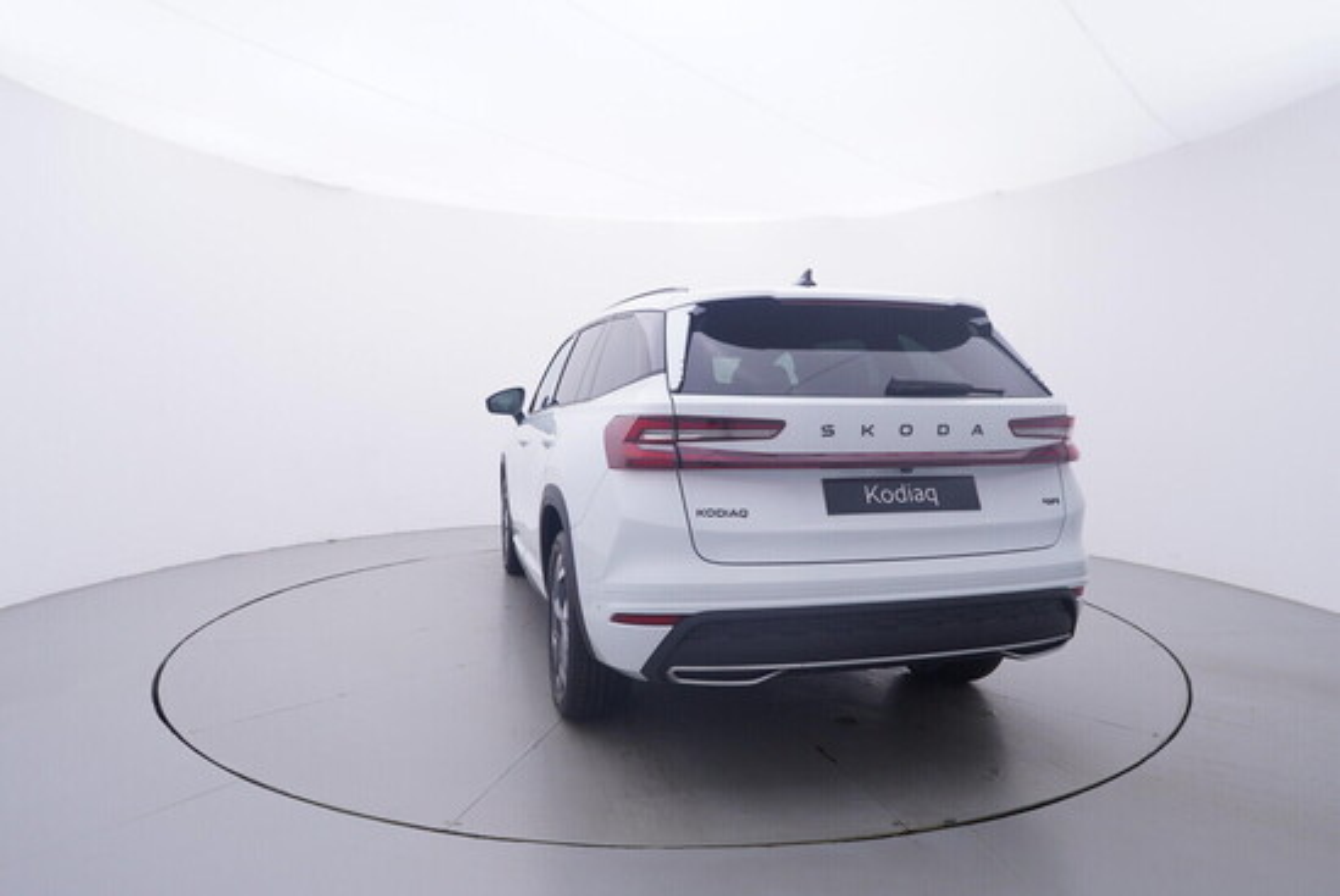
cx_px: 670
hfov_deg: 77.3
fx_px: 838
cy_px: 448
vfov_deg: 56.2
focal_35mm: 22
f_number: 5
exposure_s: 1/80
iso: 200
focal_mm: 15
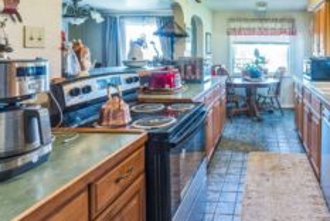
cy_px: 56
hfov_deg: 64.8
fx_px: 234
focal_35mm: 26
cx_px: 258
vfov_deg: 48.6
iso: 500
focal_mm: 14.9
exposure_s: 1/5
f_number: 8
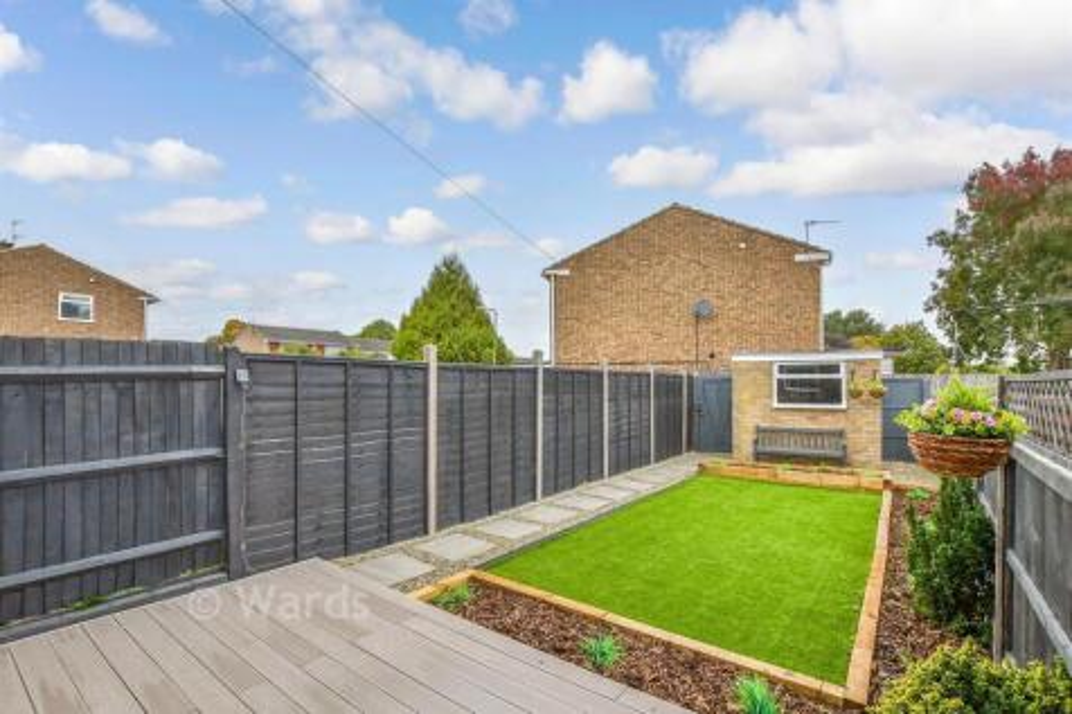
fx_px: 446
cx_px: 536
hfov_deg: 100.4
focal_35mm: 15
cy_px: 357
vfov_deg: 77.3
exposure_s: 1/80
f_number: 8
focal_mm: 10
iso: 320
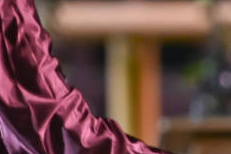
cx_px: 346
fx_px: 7930
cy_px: 128
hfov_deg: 1.7
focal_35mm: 1236
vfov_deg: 1.1
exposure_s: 1/640
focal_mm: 190
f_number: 2.8
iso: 4000
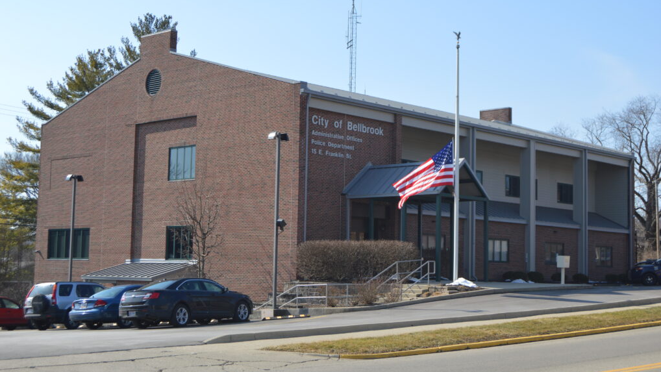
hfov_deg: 34.9
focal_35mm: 60
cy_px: 172
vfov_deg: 20.1
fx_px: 1052
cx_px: 332
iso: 100
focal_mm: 38
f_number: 8
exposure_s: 1/250
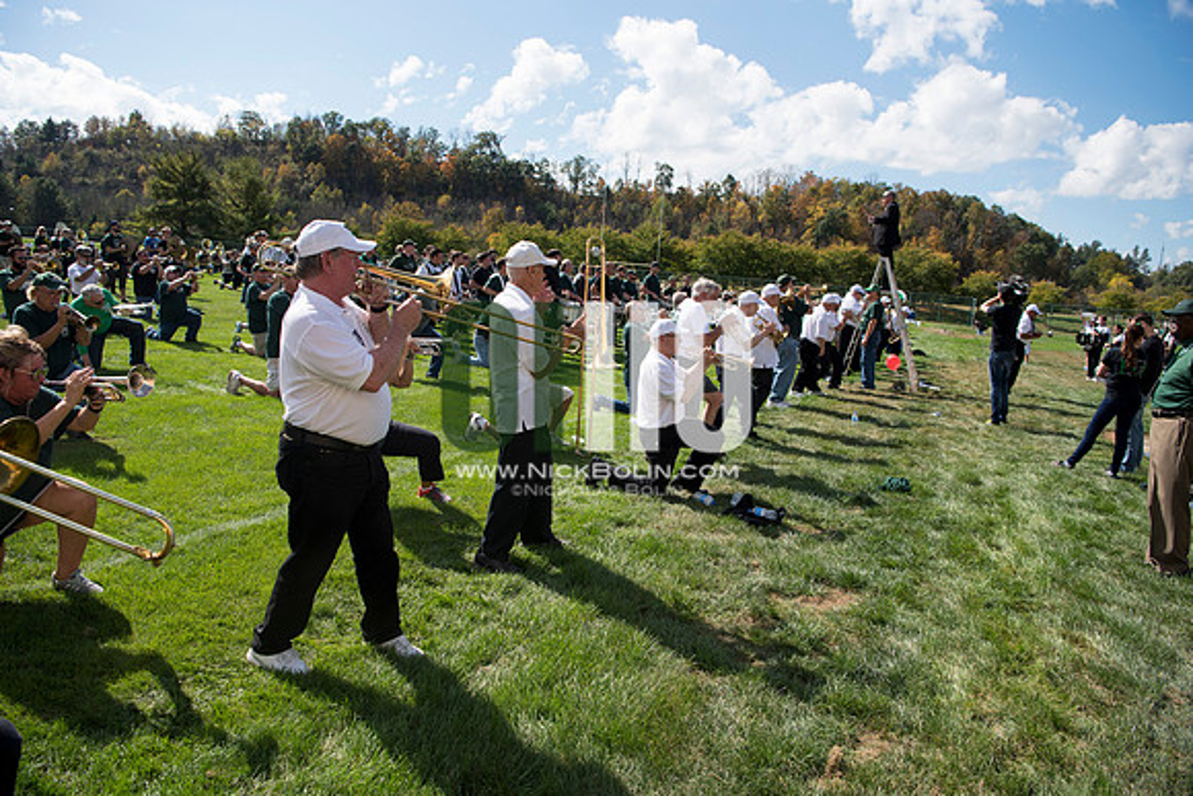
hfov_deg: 73.7
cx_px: 596
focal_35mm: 24
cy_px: 398
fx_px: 795
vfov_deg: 53.2
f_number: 4.5
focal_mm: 24
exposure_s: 1/1600
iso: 250
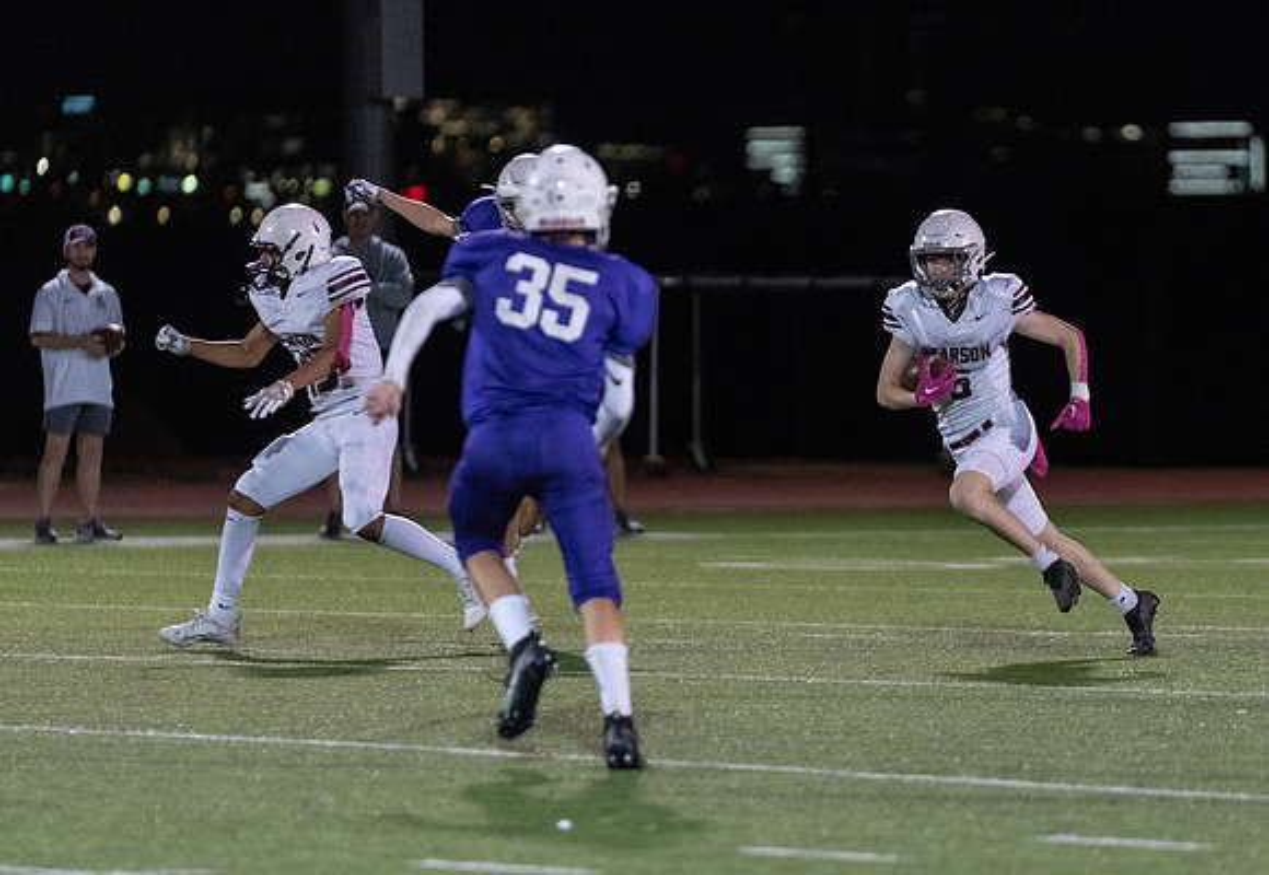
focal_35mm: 325
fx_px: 11590
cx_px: 925
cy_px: 443
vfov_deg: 4.3
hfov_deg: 6.3
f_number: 2.8
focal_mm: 200
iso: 5000
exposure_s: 1/1250
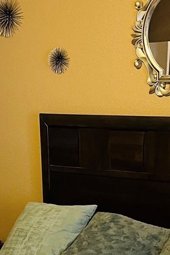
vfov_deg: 27.5
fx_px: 496
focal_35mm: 70
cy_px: 242
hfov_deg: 19.5
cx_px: 89
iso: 160
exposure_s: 1/60
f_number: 1.6
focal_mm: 5.1
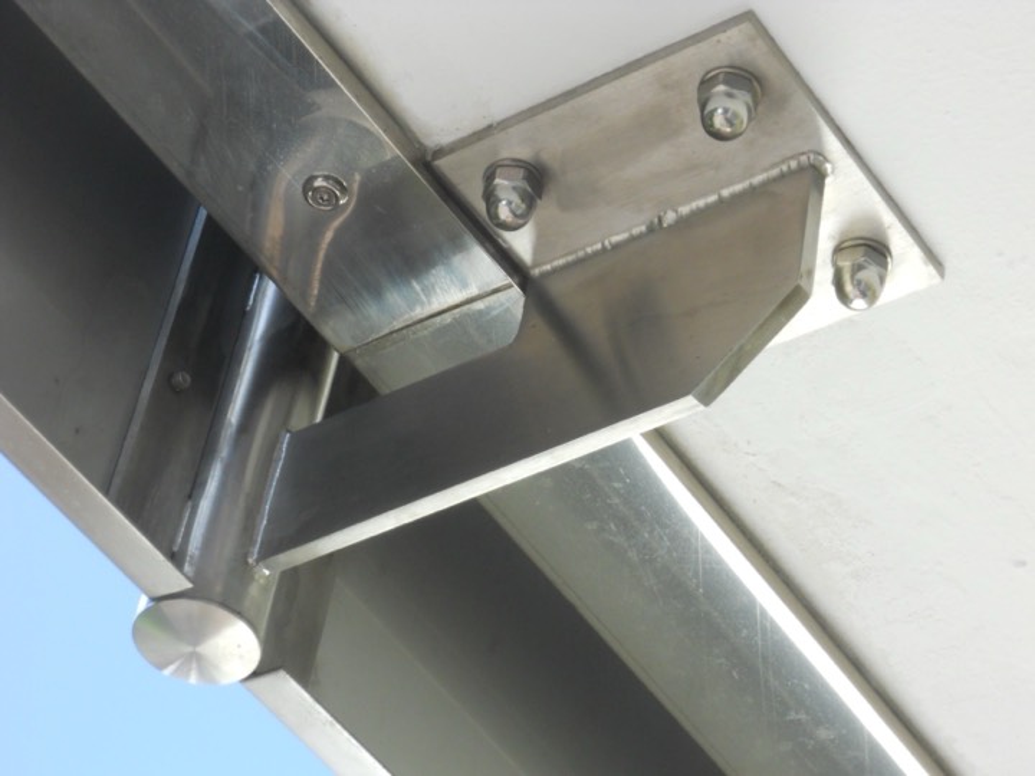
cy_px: 388
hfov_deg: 17.4
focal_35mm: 113
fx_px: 3379
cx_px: 518
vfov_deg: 13.1
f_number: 5.9
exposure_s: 1/250
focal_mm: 20.3
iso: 250
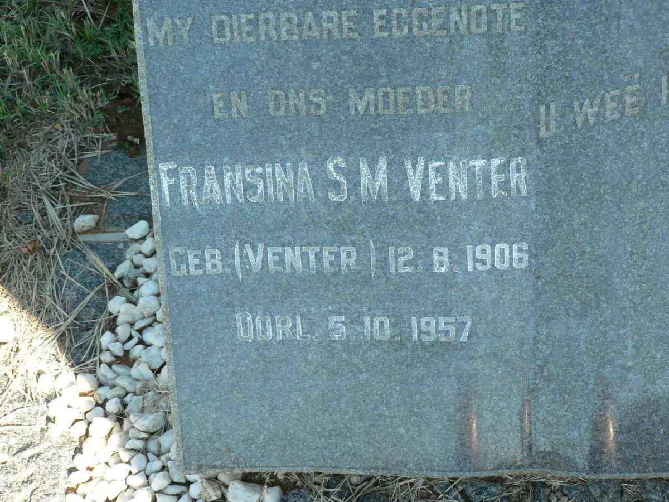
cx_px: 334
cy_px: 251
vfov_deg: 21.9
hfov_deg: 29.0
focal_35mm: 67
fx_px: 1295
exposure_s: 1/160
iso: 100
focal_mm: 11.2
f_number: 4
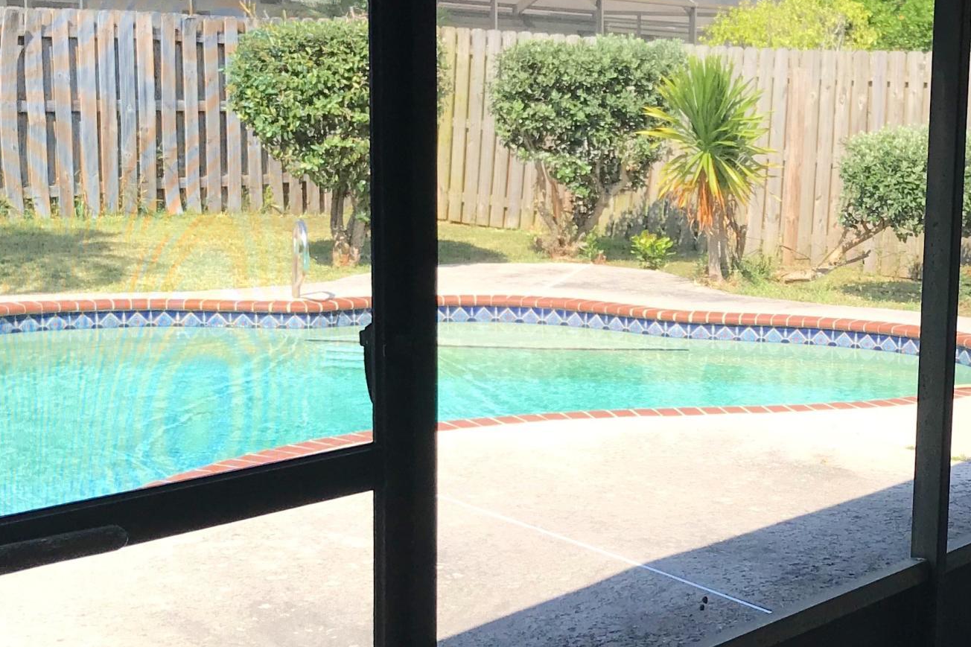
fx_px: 1807
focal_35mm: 67
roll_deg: -1.2
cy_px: 401
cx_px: 861
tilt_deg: -8.9
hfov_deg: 29.0
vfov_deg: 20.3
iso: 20
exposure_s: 1/958
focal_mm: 3.99
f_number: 1.8
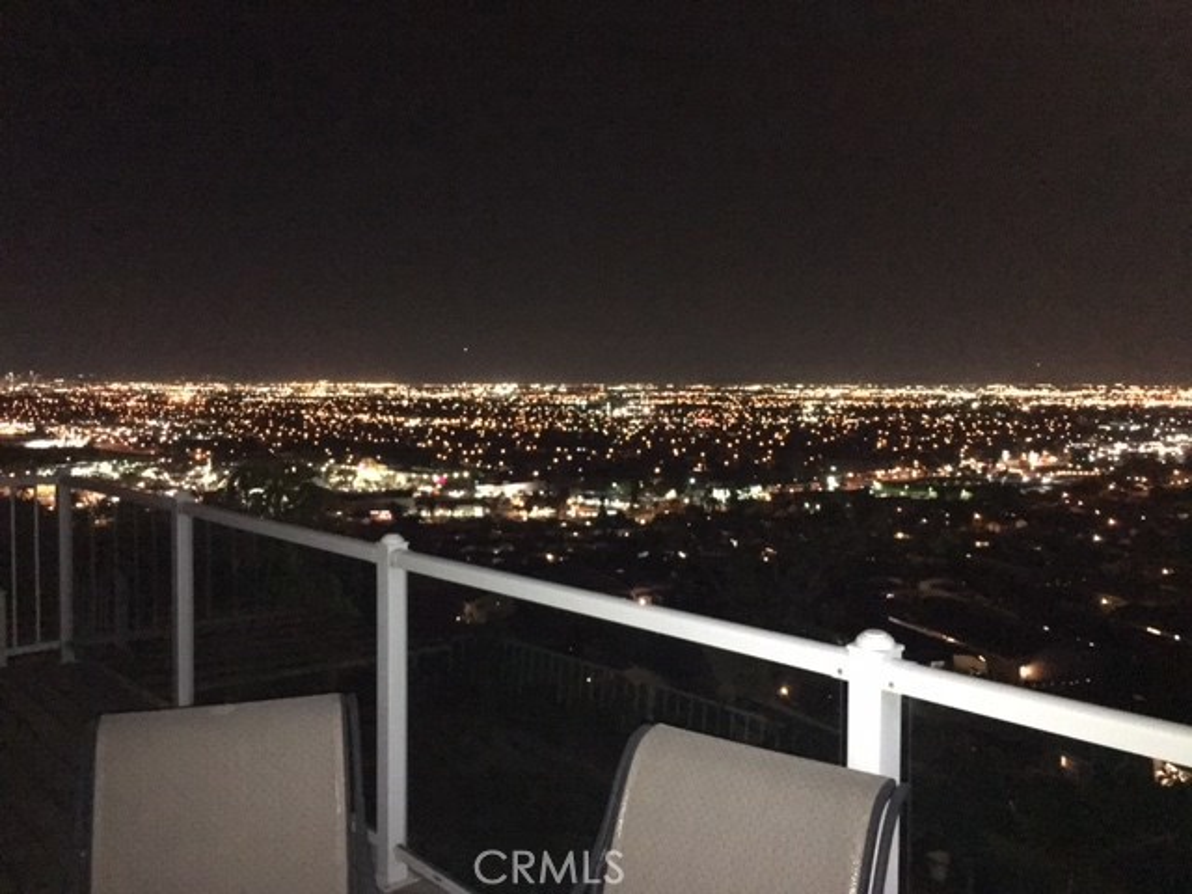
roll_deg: -0.4
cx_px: 596
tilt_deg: -3.4
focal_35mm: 29
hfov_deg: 61.7
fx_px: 999
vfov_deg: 48.2
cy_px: 447
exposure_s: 1/16
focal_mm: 4.15
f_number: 2.2
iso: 1600
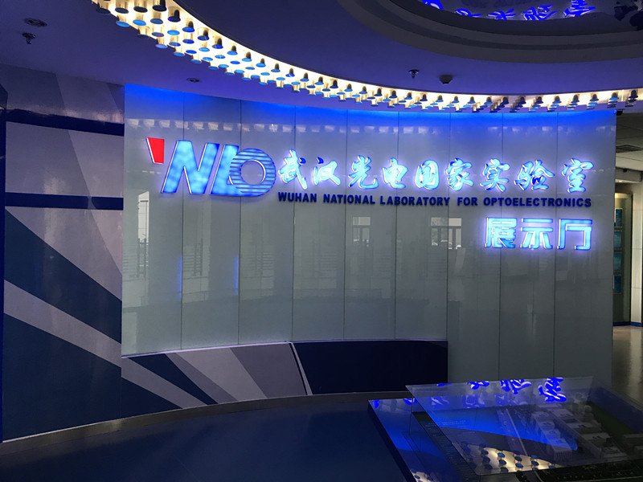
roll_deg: -1.5
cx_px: 322
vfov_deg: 49.7
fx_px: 520
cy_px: 241
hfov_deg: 63.4
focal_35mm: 28
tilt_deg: -0.7
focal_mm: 3.99
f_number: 1.8
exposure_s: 1/33
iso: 40
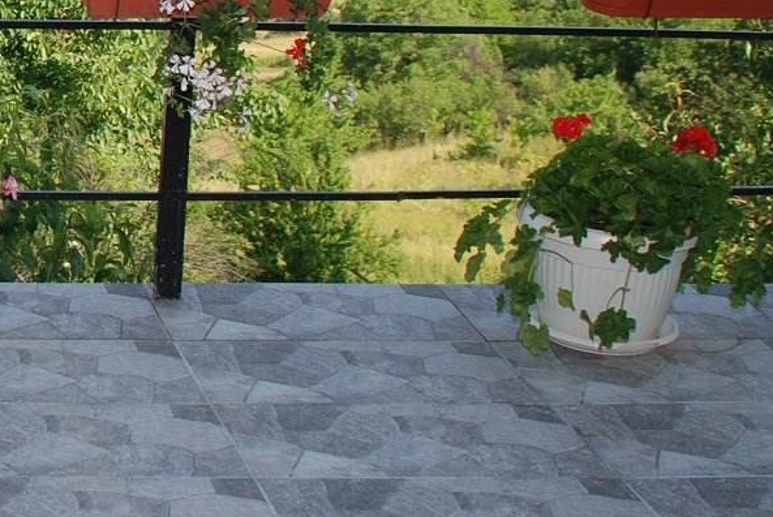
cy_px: -49
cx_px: -276
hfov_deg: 19.0
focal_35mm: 98
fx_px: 2107
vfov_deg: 13.7
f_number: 6.3
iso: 100
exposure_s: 1/160
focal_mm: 20
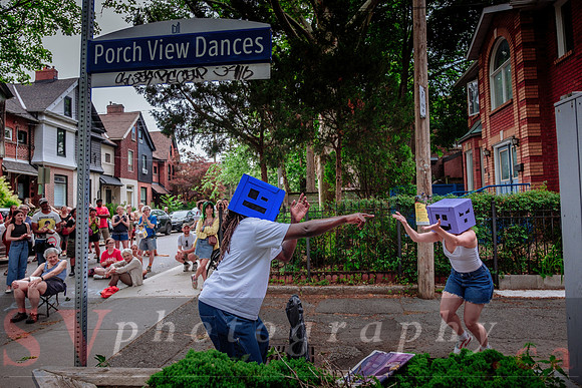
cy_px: 194
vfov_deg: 53.2
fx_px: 388
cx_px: 291
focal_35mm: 24
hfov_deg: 73.7
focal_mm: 16
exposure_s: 1/200
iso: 500
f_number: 2.8
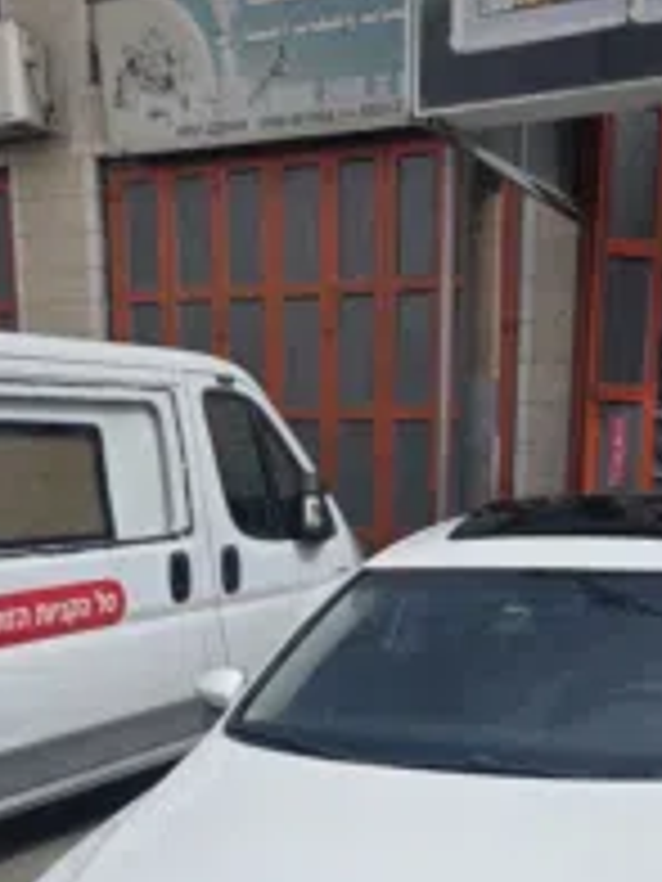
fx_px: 1198
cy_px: 814
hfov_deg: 30.6
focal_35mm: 47
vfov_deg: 37.4
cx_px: 455
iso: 80
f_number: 1.7
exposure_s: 1/5296
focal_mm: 6.3
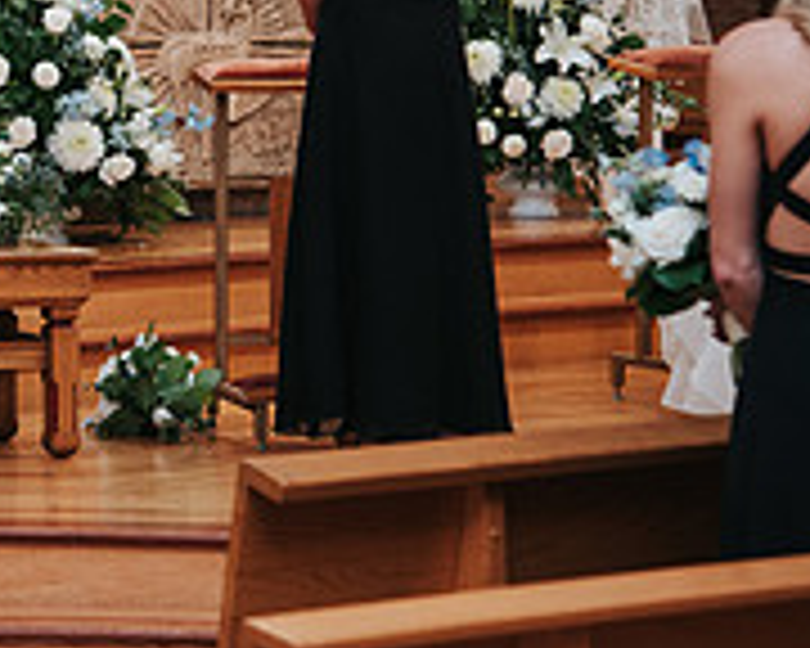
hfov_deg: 9.5
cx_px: -243
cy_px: -187
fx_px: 4795
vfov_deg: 7.6
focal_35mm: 200
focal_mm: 66
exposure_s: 1/200
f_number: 4
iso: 1000
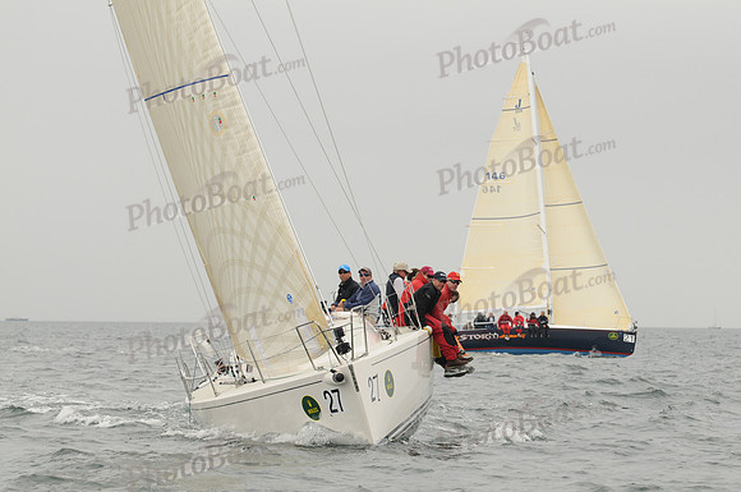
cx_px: 370
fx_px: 4008
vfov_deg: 7.0
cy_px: 246
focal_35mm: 195
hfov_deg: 10.6
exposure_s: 1/640
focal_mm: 130
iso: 200
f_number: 6.3
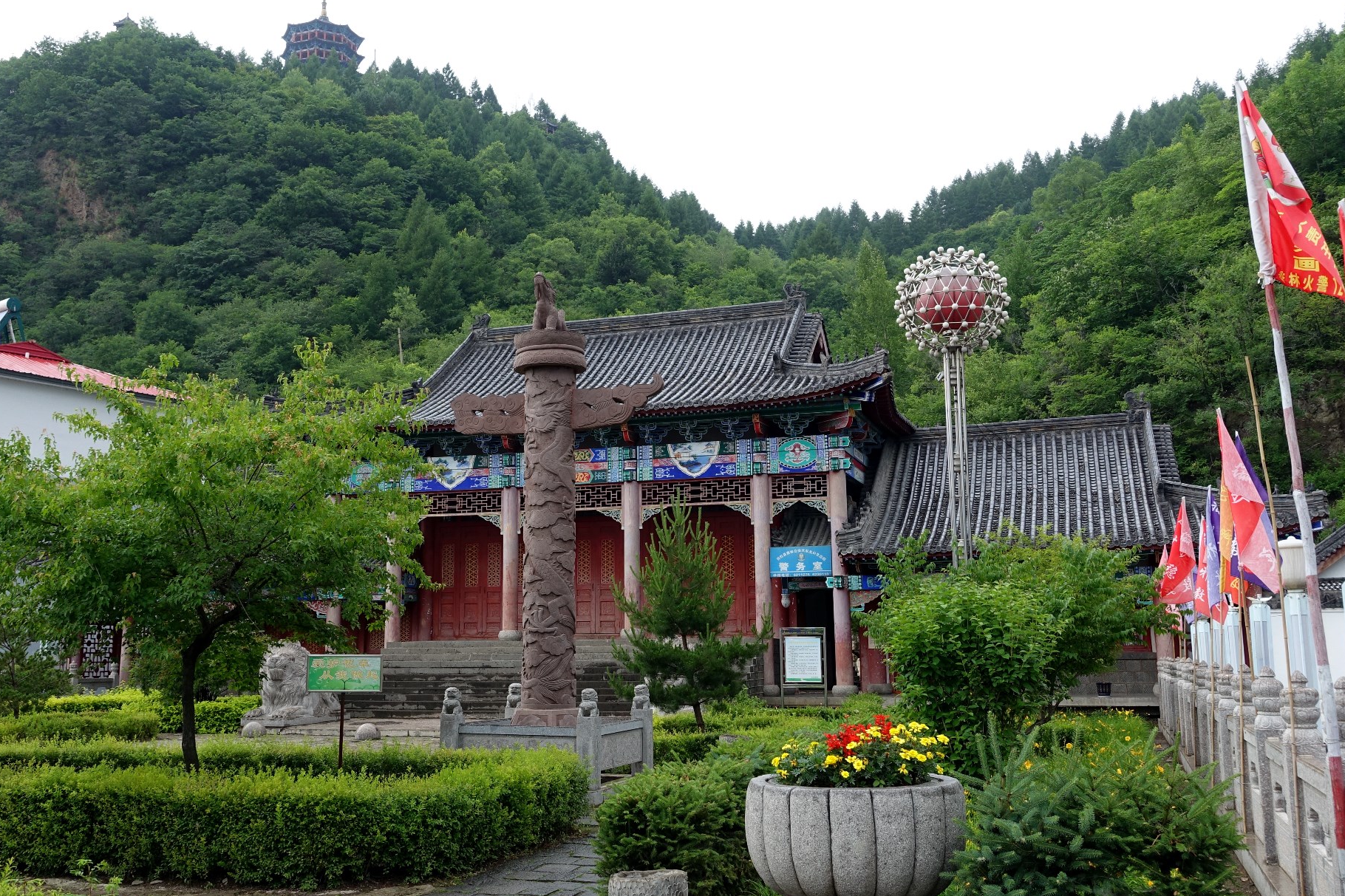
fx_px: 1345
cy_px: 418
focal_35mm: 36
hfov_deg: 53.1
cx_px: 629
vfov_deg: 36.9
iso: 125
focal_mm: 11.81
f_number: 5.6
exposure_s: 1/80
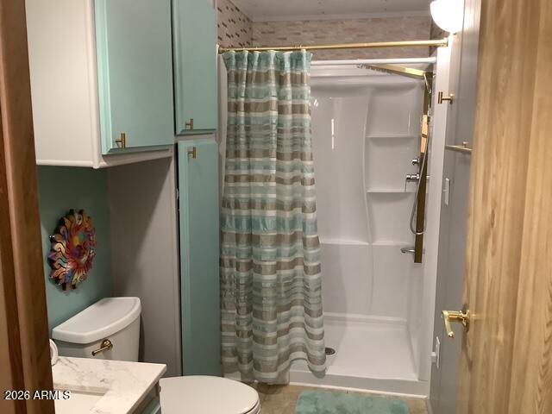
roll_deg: +0.3
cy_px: 207
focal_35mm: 31
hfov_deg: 58.4
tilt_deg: -9.1
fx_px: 494
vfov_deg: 45.4
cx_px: 276
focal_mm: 3.3
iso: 320
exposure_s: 1/40
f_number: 2.4
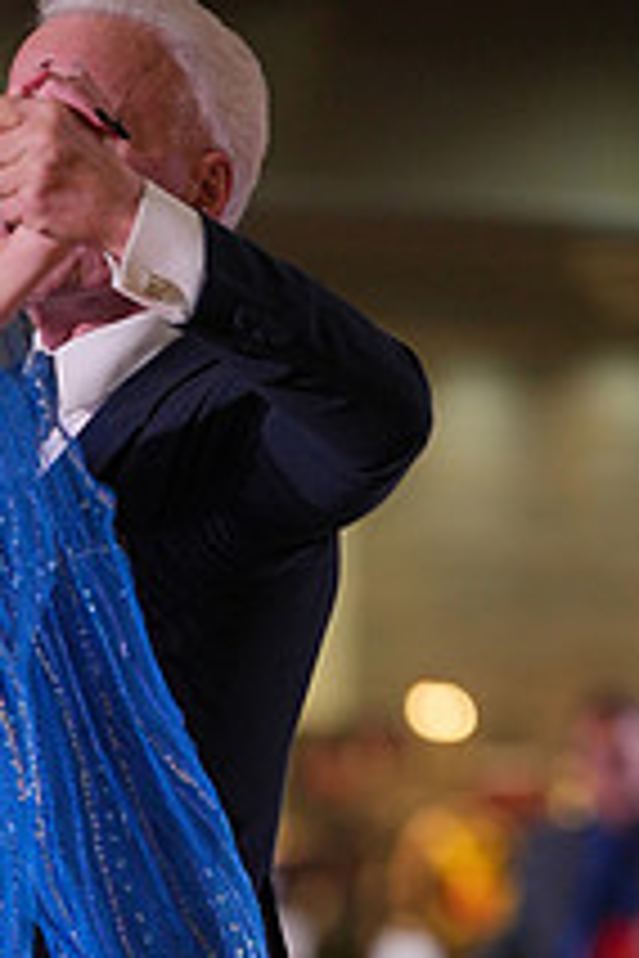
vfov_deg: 4.8
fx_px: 11474
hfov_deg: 3.2
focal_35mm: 431
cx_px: -115
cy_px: 1232
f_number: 2.8
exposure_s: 1/500
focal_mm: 158
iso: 1000
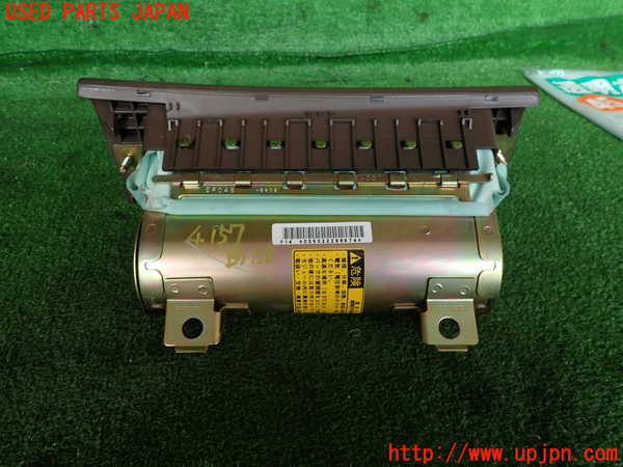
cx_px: 312
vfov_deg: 54.9
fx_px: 450
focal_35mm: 25
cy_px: 234
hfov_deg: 69.4
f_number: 2.8
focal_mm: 4.5
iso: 100
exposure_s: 1/80
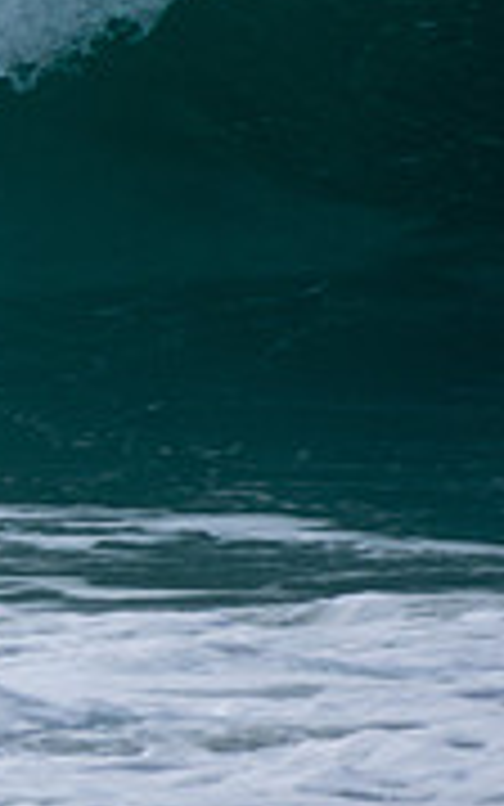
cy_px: 160
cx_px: -706
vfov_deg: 0.8
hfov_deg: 0.5
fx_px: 54481
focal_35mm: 2481
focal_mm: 500
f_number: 5.6
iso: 160
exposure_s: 1/800
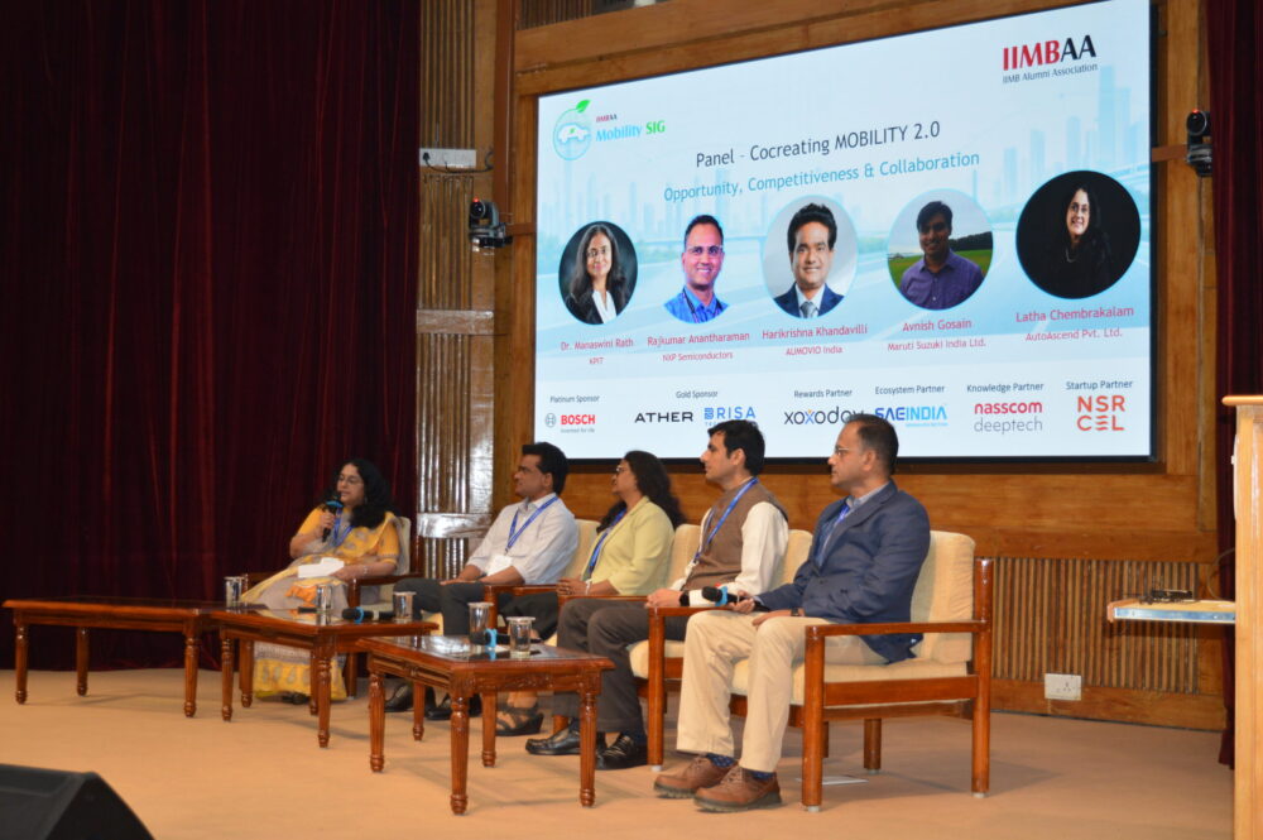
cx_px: 632
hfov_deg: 38.9
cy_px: 420
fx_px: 1788
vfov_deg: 26.4
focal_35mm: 51
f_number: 4.5
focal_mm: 34
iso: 560
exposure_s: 1/60
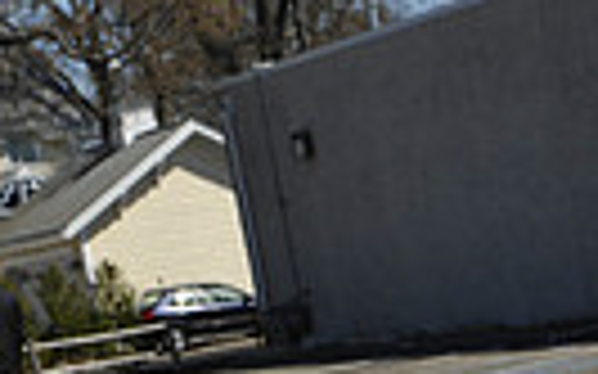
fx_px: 2460
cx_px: 760
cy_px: 793
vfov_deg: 8.2
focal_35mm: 151
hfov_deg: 13.4
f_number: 5
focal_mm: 34
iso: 200
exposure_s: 1/1600
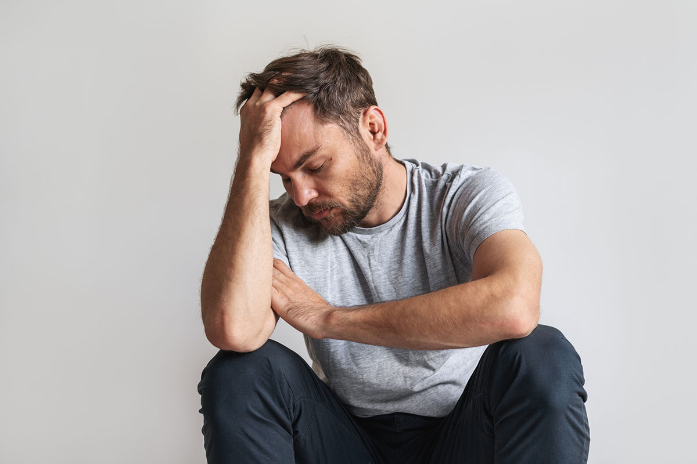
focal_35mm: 55
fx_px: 1065
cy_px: 232
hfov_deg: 36.2
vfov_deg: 24.6
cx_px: 348
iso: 320
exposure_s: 1/100
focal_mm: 55
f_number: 3.5
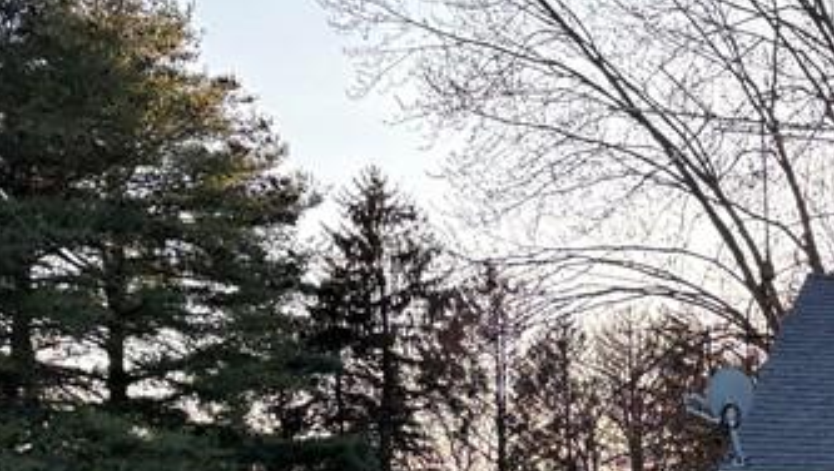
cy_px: 737
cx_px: 1265
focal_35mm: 87
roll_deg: +0.3
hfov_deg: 20.7
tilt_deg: -2.2
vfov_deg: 13.1
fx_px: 1926
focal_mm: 5.96
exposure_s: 1/791
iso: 64
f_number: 1.6
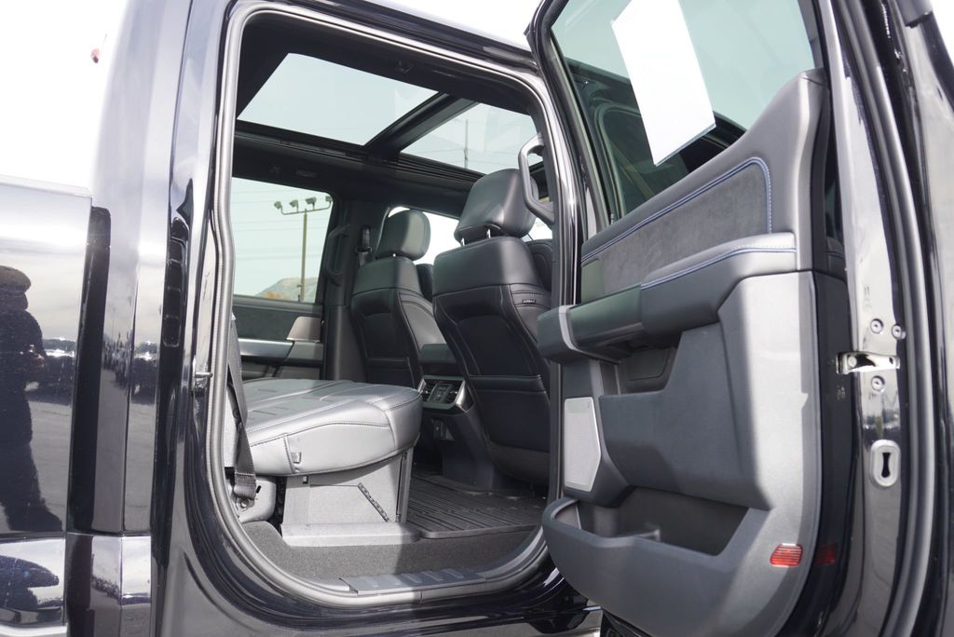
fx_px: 756
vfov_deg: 45.7
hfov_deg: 64.5
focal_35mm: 28
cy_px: 318
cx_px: 477
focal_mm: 19
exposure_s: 1/80
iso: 100
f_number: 4.5
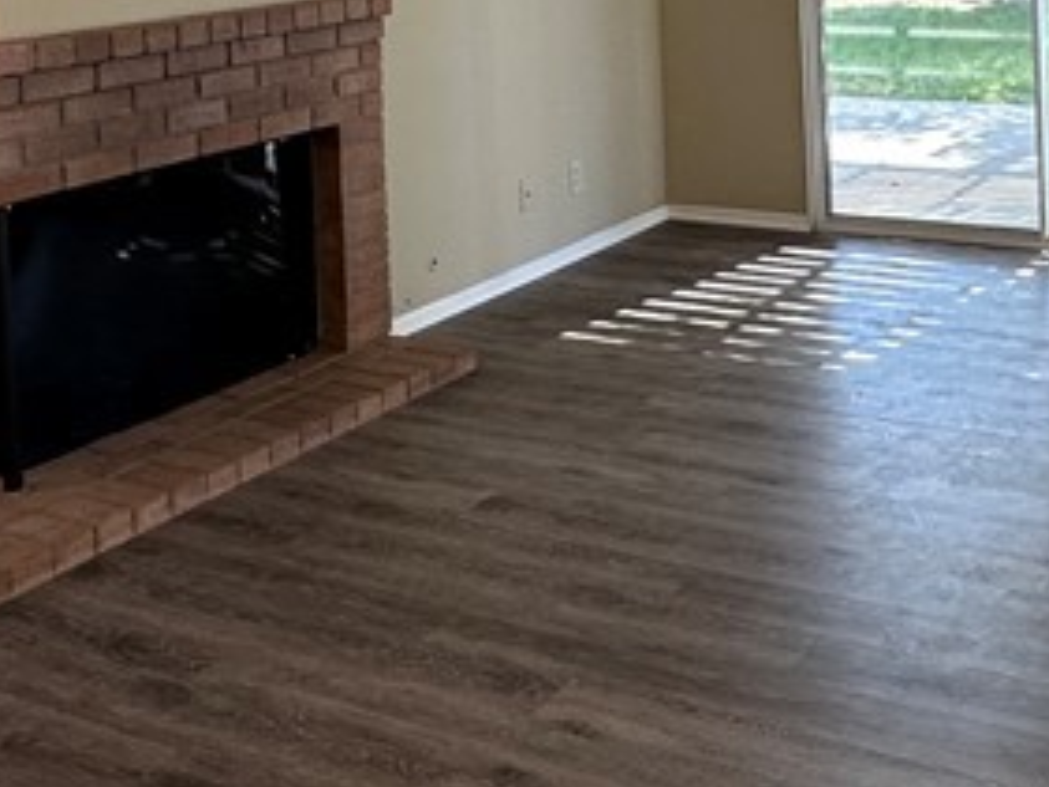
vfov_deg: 25.9
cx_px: 728
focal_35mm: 51
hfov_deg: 36.9
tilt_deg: -1.2
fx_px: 1546
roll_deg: +2.2
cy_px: -123
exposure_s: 1/120
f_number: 2.2
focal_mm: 2.22
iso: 200
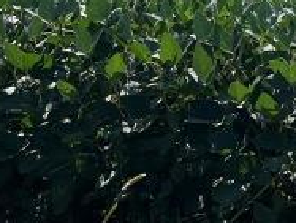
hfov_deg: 12.4
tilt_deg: +2.2
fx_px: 1217
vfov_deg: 9.8
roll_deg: -3.7
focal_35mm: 142
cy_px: -207
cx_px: 575
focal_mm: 5.7
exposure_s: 1/11364
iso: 50
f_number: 1.5
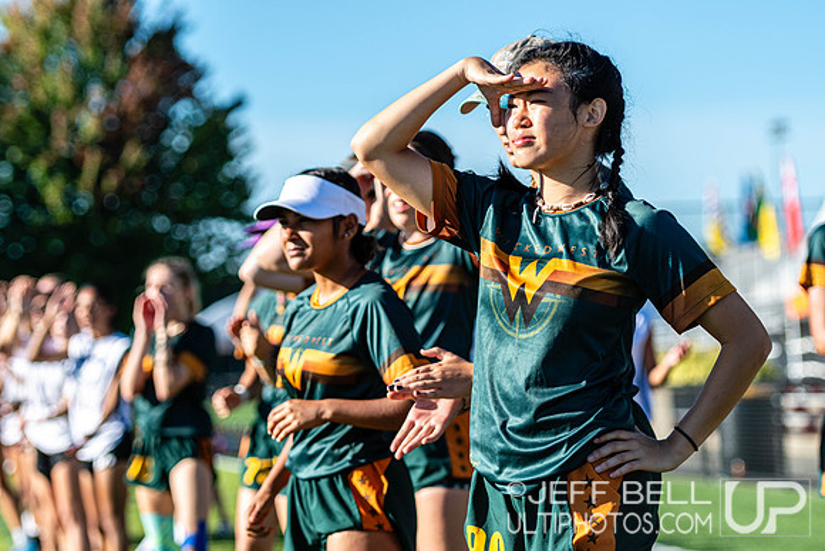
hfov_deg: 13.7
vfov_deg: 9.2
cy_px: 276
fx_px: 3438
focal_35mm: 150
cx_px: 412
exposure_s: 1/1250
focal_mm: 100
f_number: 3.2
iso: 100
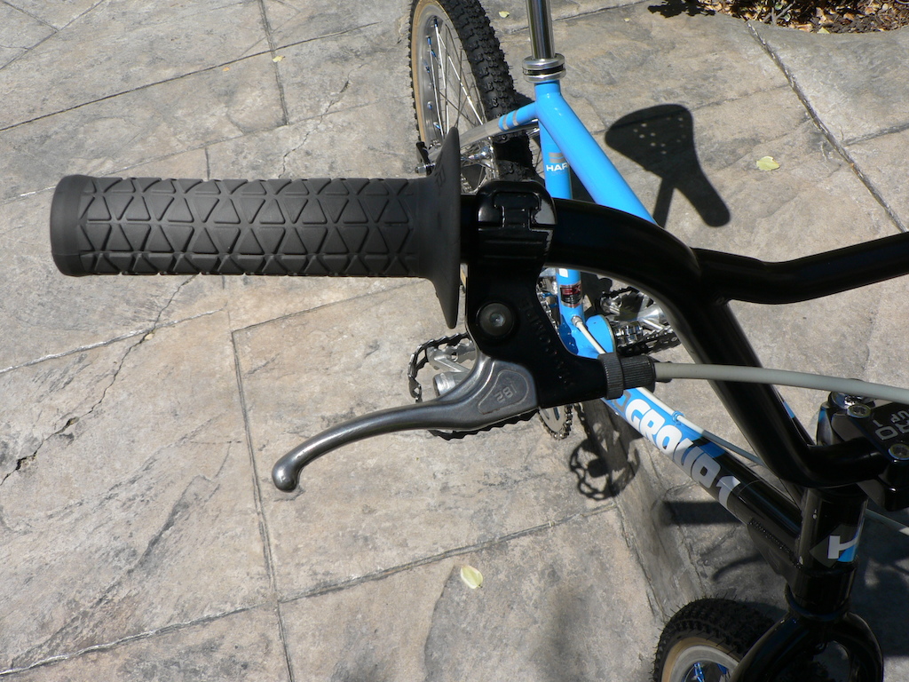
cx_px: 454
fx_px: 945
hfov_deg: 51.4
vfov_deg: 39.7
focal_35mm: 36
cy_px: 341
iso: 80
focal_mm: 6
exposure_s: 1/500
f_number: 5.6
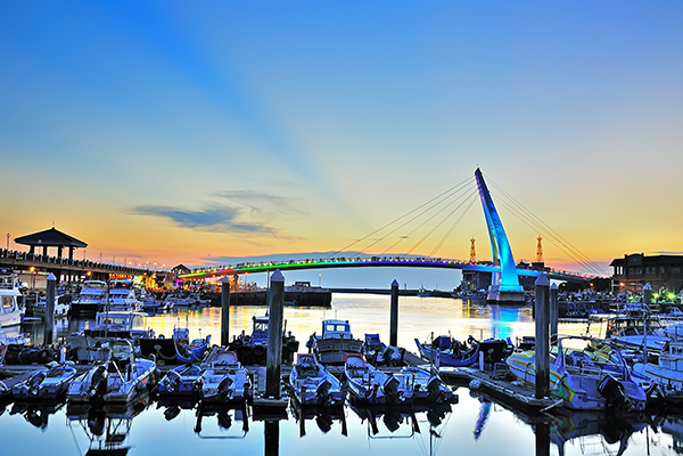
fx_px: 711
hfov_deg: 51.3
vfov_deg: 35.5
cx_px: 342
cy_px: 228
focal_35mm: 38
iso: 160
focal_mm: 25
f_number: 6.3
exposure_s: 1.3
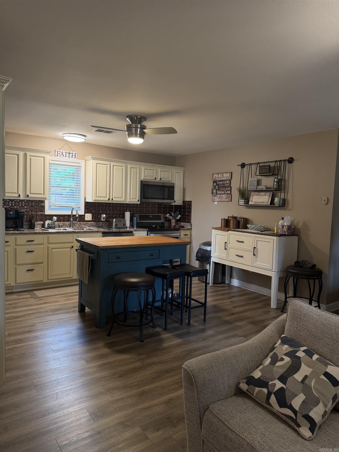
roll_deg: -1.6
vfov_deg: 71.6
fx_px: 313
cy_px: 226
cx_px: 170
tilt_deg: -4.3
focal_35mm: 24
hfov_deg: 56.8
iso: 125
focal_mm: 6.76
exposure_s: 1/60
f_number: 1.78
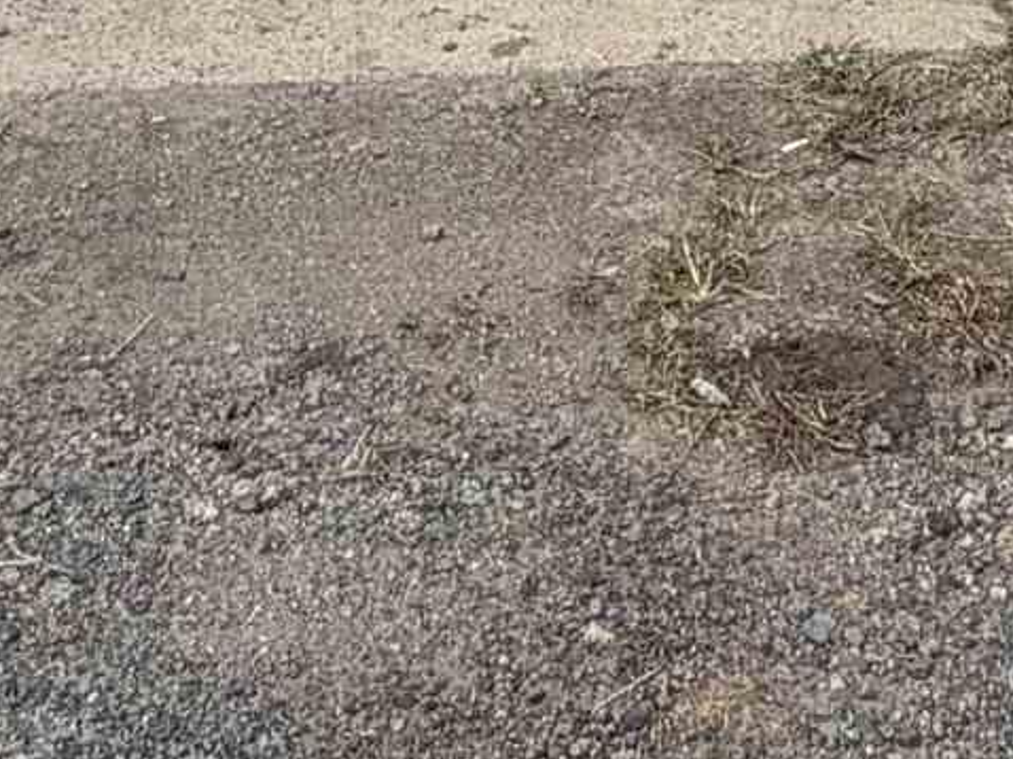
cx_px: 899
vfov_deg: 11.0
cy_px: -1495
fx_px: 2632
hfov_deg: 21.3
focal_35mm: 90
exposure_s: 1/770
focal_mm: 2.22
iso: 25
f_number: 2.2
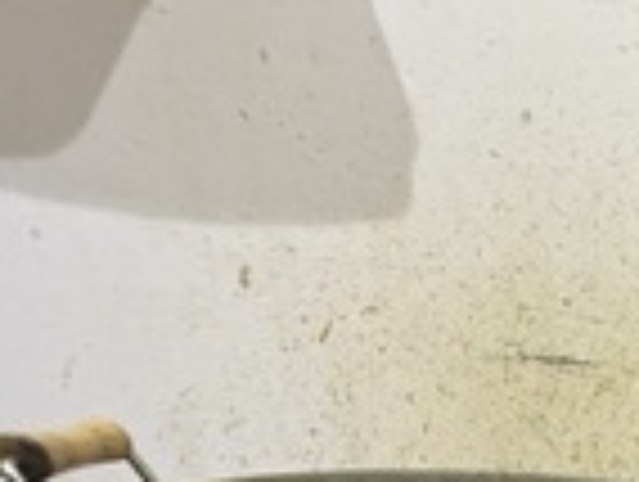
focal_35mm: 45
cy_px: 755
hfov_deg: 29.1
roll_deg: -7.4
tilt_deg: -24.8
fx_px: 832
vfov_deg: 24.1
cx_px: 925
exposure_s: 1/60
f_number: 2.2
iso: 640
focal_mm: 2.22
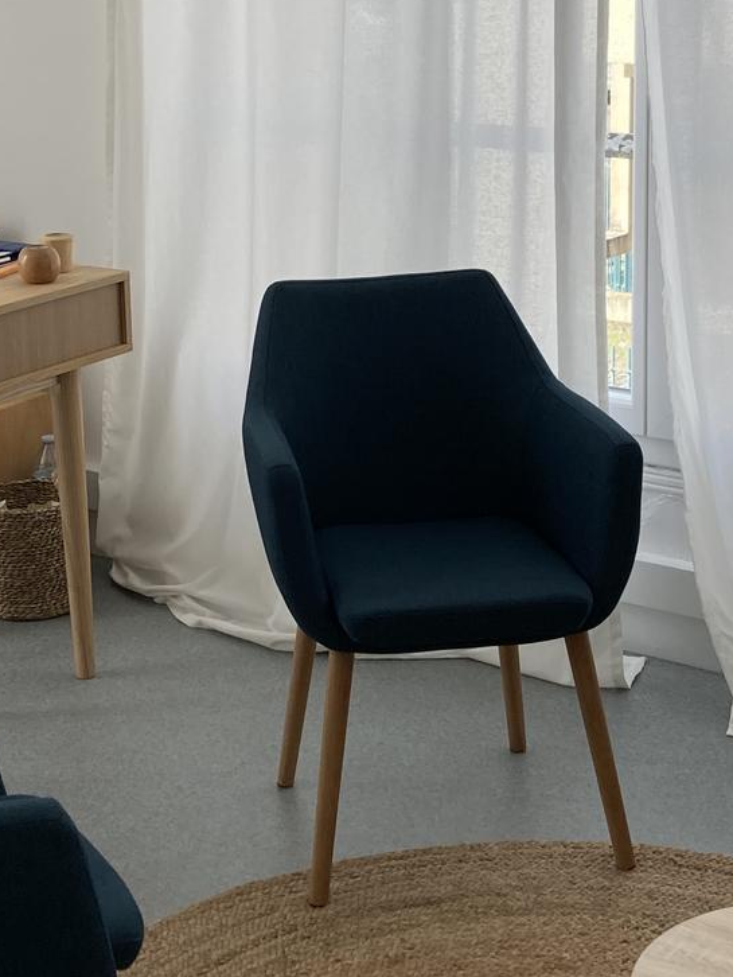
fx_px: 2088
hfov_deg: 19.9
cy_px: 335
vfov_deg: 26.2
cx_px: 307
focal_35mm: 74
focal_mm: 3.99
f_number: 1.8
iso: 20
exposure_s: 1/333
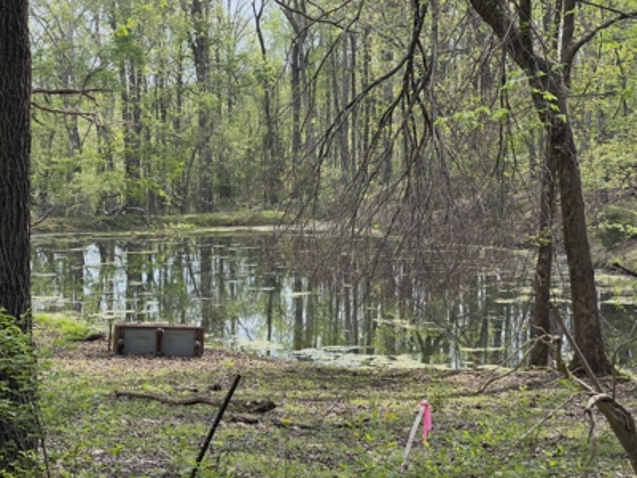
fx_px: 1417
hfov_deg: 25.3
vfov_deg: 19.1
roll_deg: +0.2
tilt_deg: -2.0
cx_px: 318
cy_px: 239
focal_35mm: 77
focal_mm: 9
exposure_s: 1/173
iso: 32
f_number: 2.8
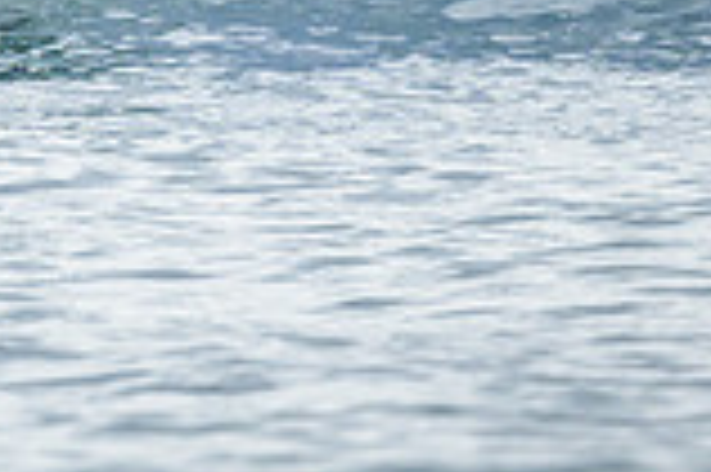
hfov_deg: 0.5
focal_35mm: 4044
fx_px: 79785
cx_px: -698
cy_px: -500
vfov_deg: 0.3
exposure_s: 1/2000
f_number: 6.3
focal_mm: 800
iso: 640
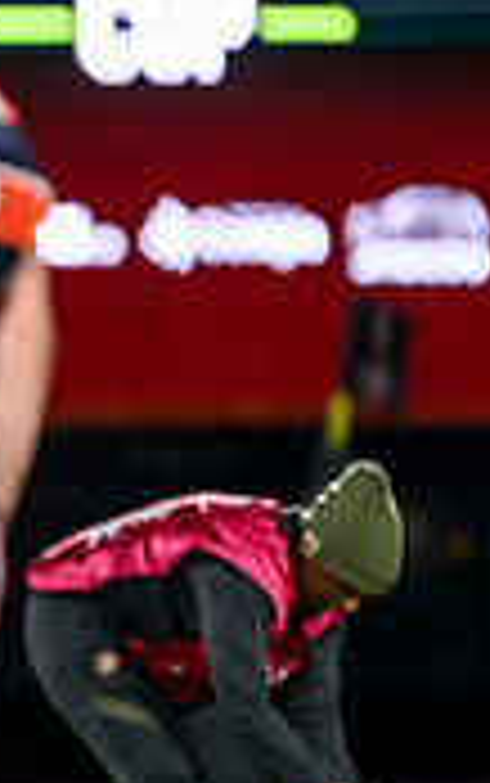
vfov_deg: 1.1
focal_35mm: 1971
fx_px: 42044
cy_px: 421
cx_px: -782
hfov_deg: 0.7
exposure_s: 1/1250
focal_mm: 560
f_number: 4
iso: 6400
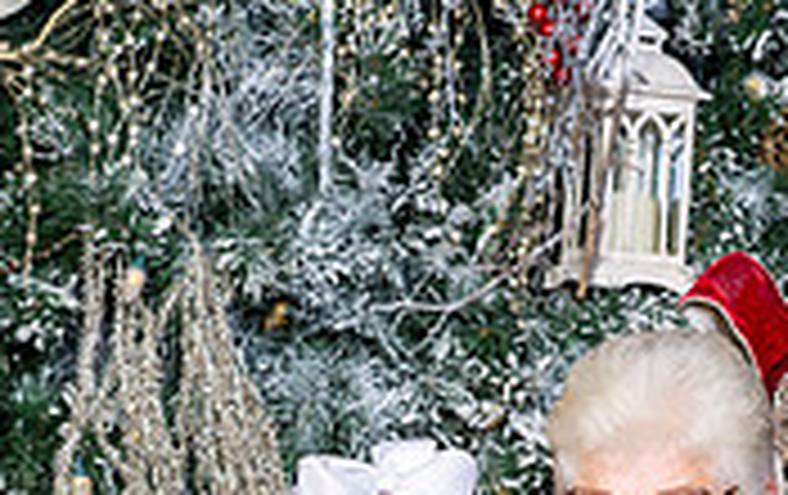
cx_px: 583
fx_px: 4775
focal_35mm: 222
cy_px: 945
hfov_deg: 9.4
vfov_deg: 5.8
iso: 400
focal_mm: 85
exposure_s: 1/125
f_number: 8
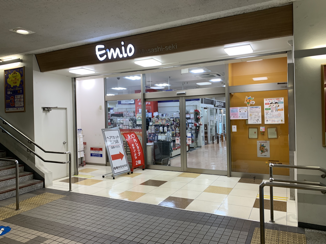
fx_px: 245
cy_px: 122
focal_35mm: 26
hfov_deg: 67.3
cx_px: 163
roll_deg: +2.0
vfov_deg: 53.1
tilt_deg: +1.6
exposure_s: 1/100
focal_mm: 4.25
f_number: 1.8
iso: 40
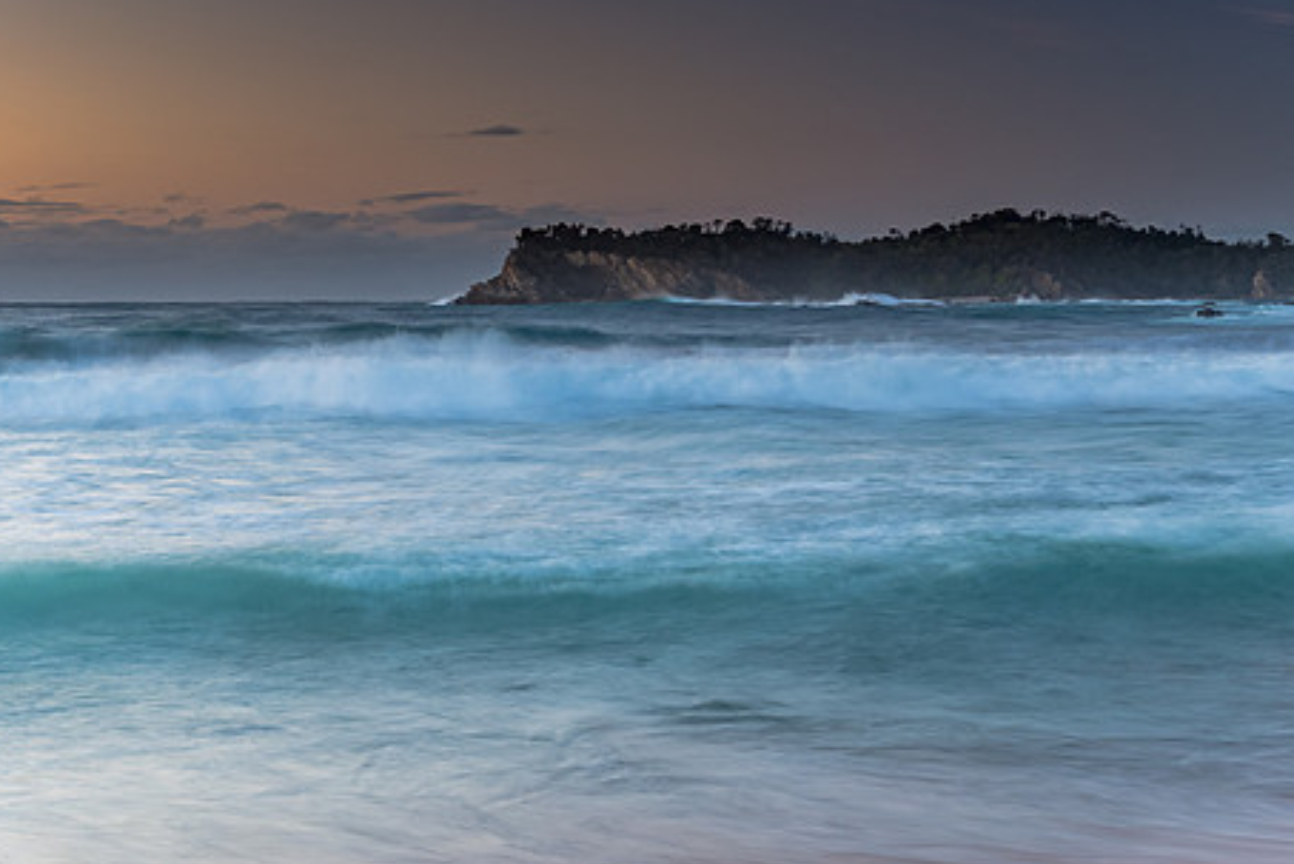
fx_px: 2732
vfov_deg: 17.9
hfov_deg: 26.6
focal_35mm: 76
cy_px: 523
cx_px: 630
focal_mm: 38
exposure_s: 1.6
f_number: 8
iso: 100
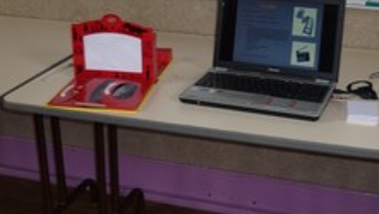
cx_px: 228
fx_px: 614
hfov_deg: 34.2
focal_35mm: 61
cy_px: 56
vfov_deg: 19.7
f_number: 2.8
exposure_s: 1/30
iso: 100
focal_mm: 5.5
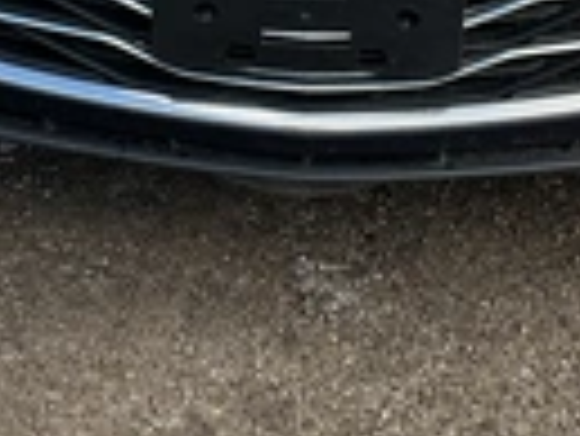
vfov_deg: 16.0
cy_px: -157
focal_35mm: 87
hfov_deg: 22.5
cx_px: 283
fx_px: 1459
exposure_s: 1/259
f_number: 1.8
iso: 25
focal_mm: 3
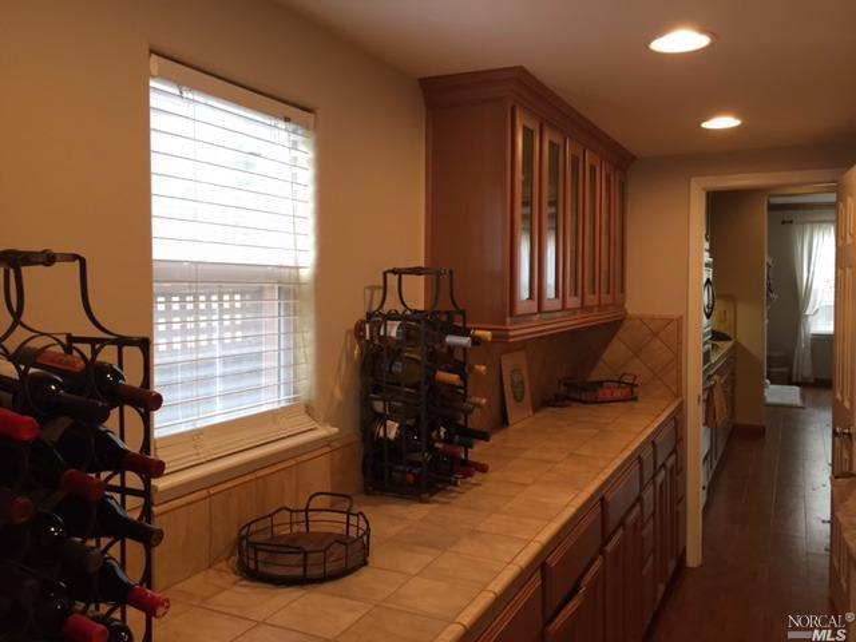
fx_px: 717
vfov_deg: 48.2
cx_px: 428
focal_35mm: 29
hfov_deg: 61.7
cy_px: 321
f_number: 2.2
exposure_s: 1/30
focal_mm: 4.15
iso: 40
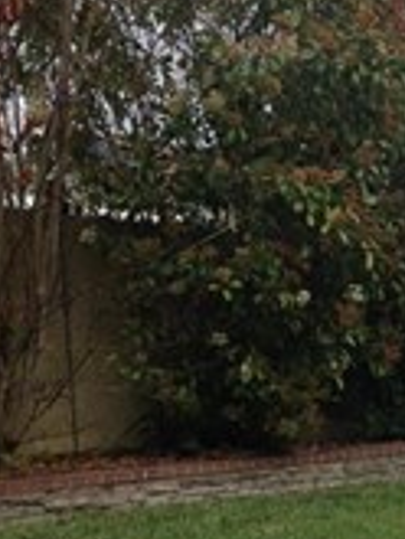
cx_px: 503
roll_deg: -1.4
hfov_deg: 14.8
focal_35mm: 96
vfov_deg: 20.2
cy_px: 431
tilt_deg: -4.4
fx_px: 1496
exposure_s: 1/1004
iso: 50
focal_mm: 4.12
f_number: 2.4
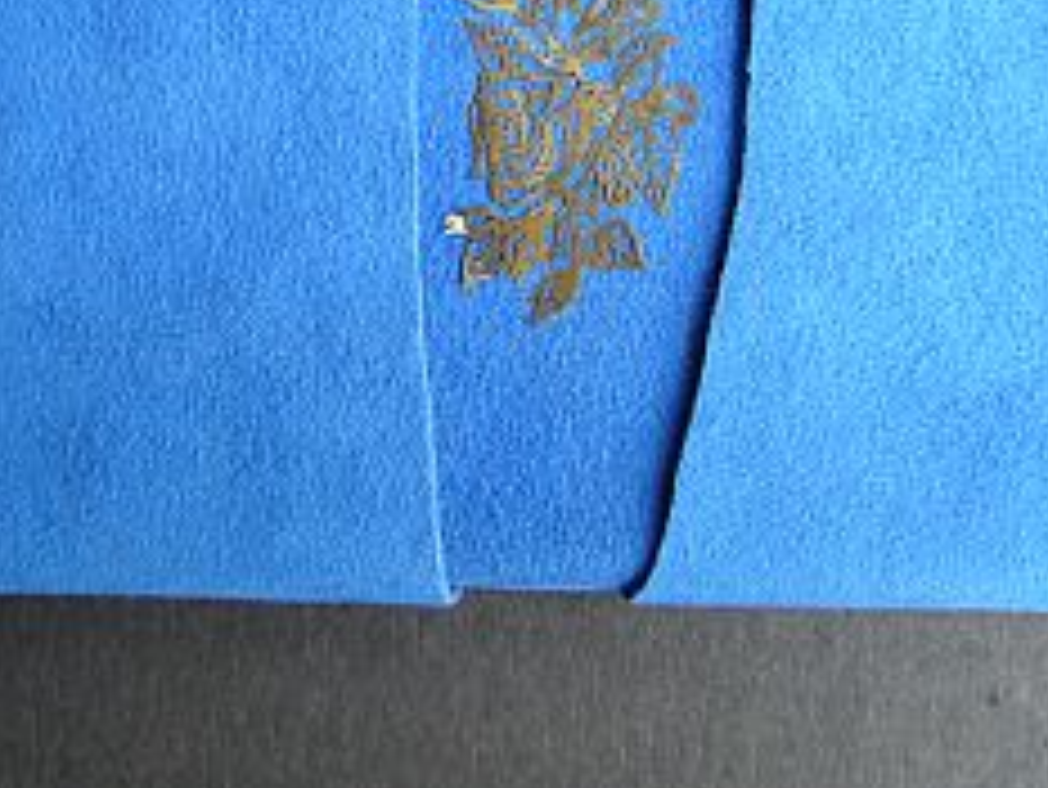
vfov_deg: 24.1
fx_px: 1817
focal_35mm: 60
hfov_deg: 32.1
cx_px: 454
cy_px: 162
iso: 80
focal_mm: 5.8
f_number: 2.8
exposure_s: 1/30
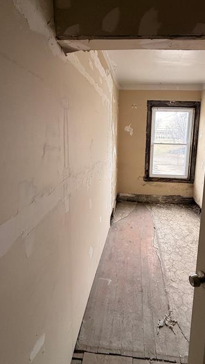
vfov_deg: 92.2
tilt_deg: -6.7
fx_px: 174
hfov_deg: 60.5
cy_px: 160
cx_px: 123
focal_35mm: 18
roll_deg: -1.7
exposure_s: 1/99
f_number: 2.2
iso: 200
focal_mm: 2.22
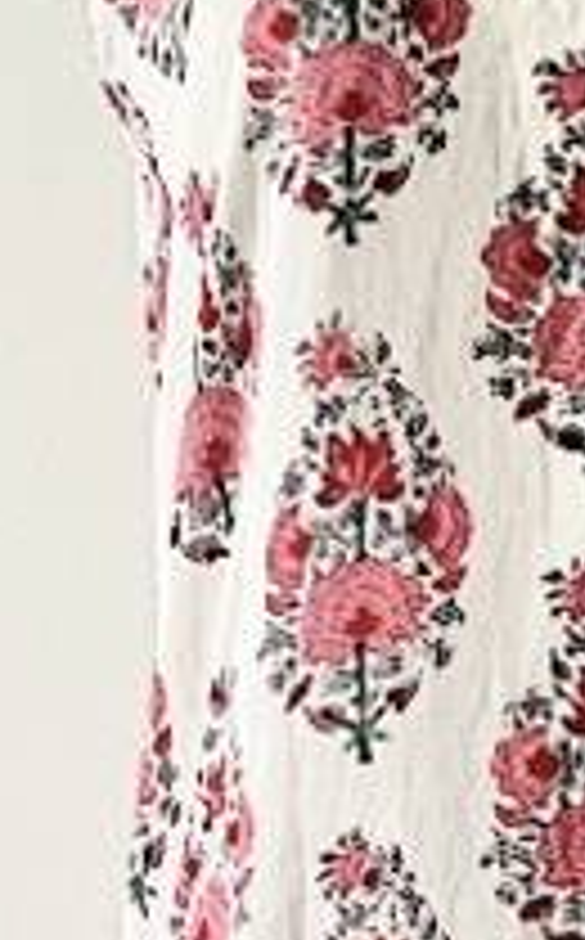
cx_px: 675
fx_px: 4326
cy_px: 1336
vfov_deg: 11.9
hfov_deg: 7.7
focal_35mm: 169
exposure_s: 1/60
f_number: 1.6
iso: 160
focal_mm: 5.1
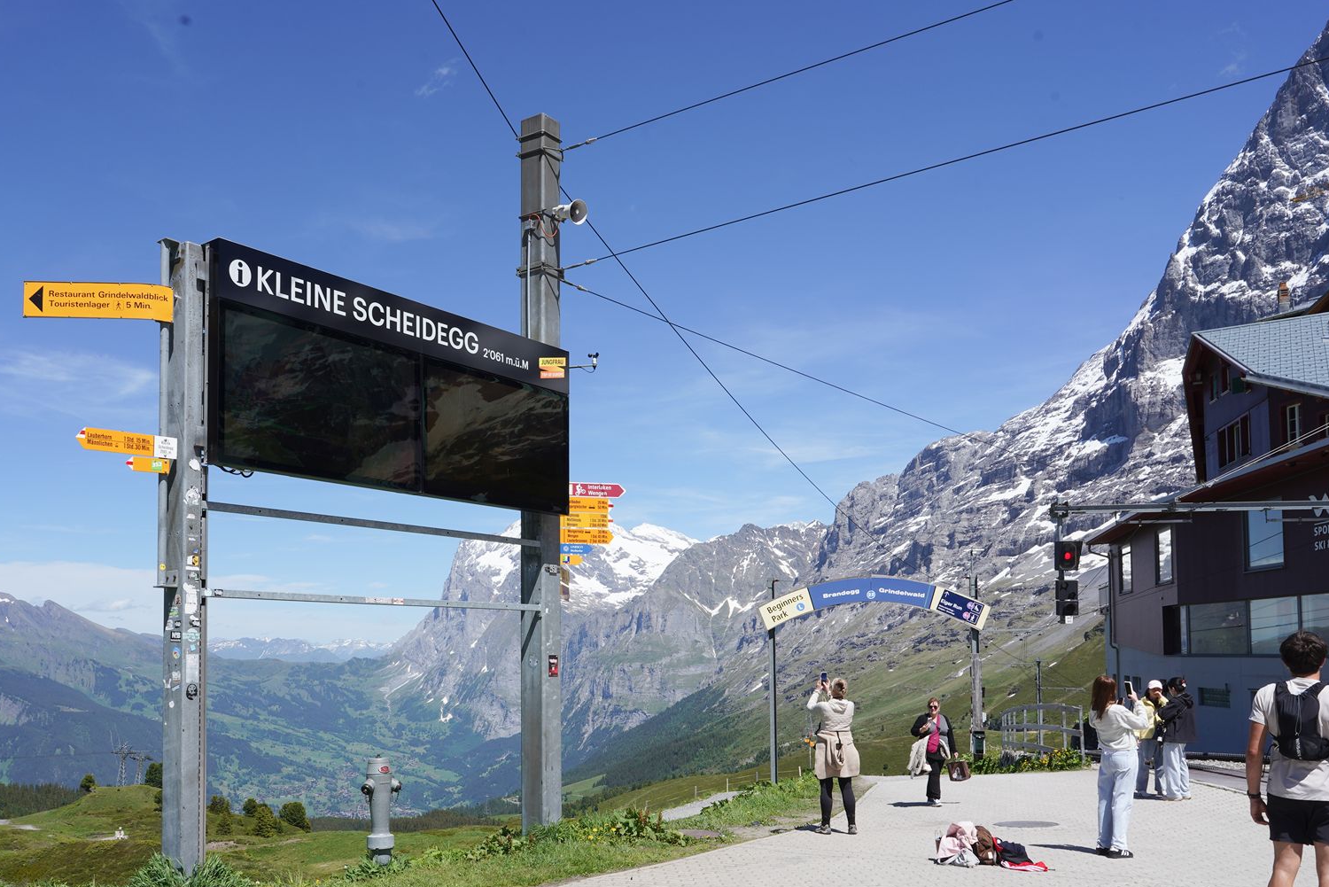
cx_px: 579
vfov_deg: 40.7
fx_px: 1182
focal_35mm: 32
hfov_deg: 58.5
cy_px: 576
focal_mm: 24
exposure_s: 1/100
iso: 100
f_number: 16
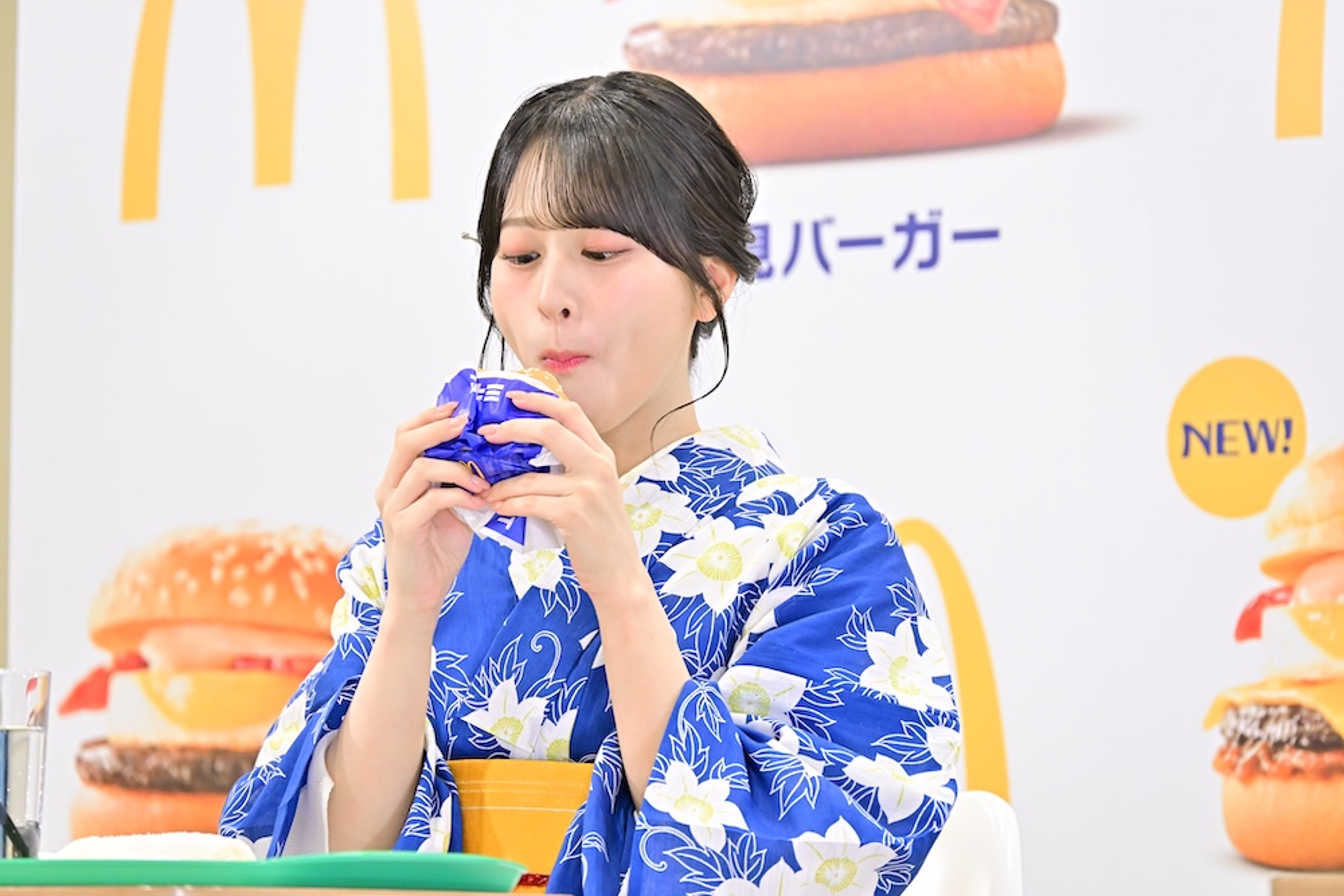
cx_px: 672
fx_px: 7467
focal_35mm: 200
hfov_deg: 10.3
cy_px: 448
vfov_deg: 6.9
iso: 4000
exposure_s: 1/125
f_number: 6.3
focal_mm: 200
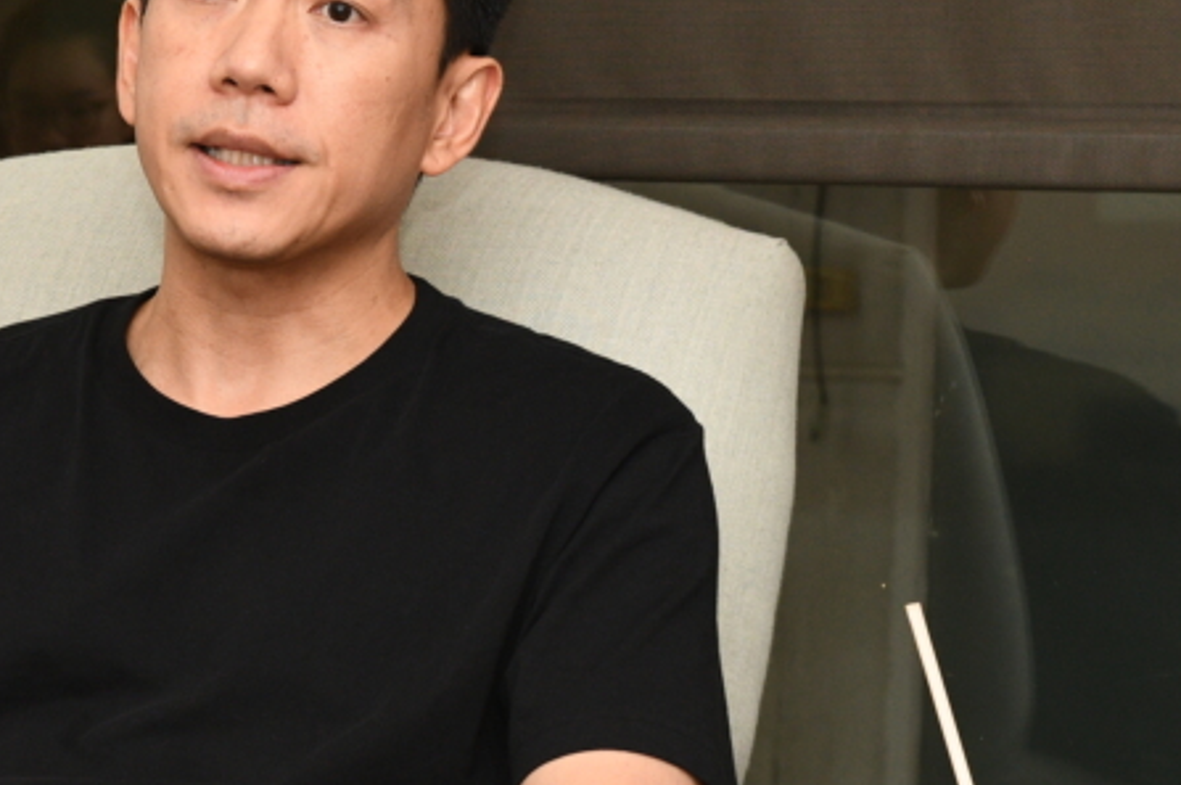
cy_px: 481
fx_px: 5636
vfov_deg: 8.0
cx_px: -5
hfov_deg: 11.8
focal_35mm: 172
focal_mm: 50
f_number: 7.1
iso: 800
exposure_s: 1/200
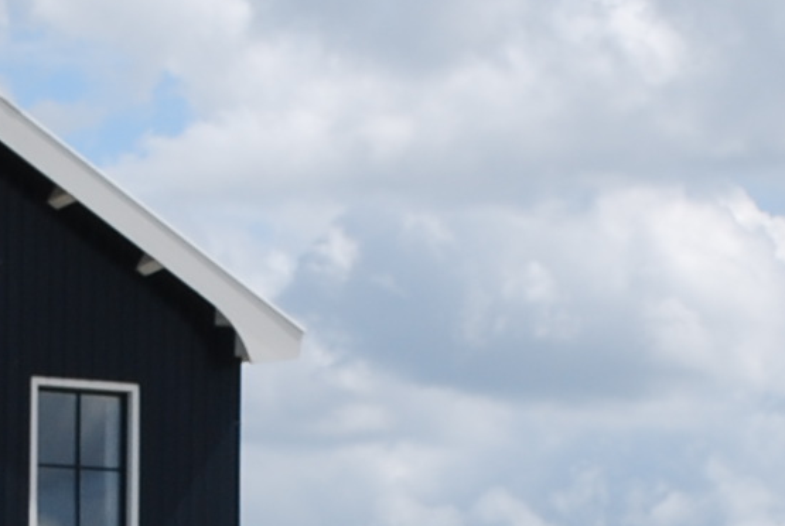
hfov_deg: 6.8
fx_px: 6628
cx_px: 388
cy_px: 648
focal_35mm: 303
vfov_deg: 4.5
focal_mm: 29
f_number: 9
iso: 100
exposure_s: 1/320
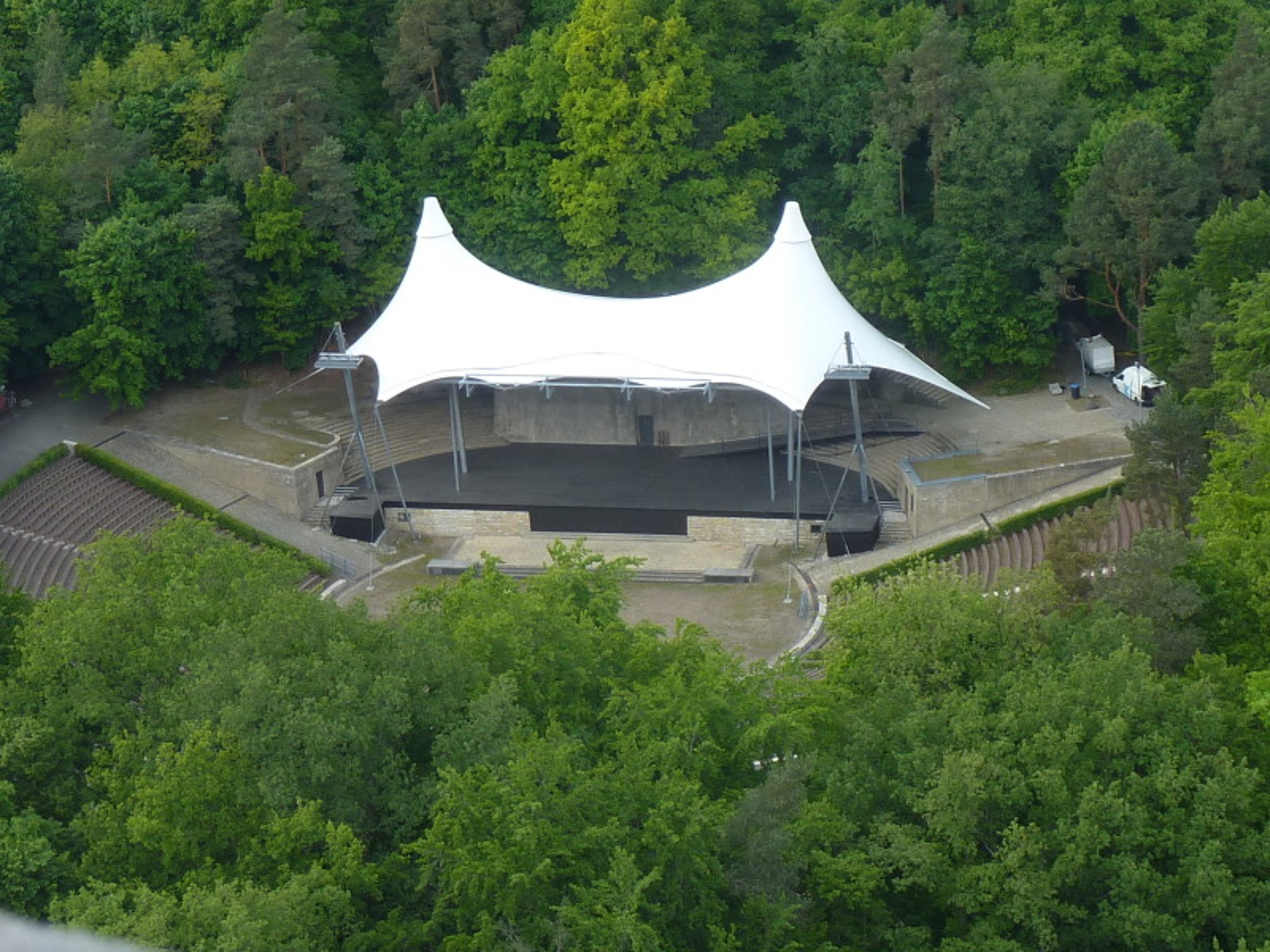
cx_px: 635
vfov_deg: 13.1
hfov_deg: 17.4
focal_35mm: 113
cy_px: 476
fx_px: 4146
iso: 80
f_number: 4
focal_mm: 10.3
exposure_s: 1/100
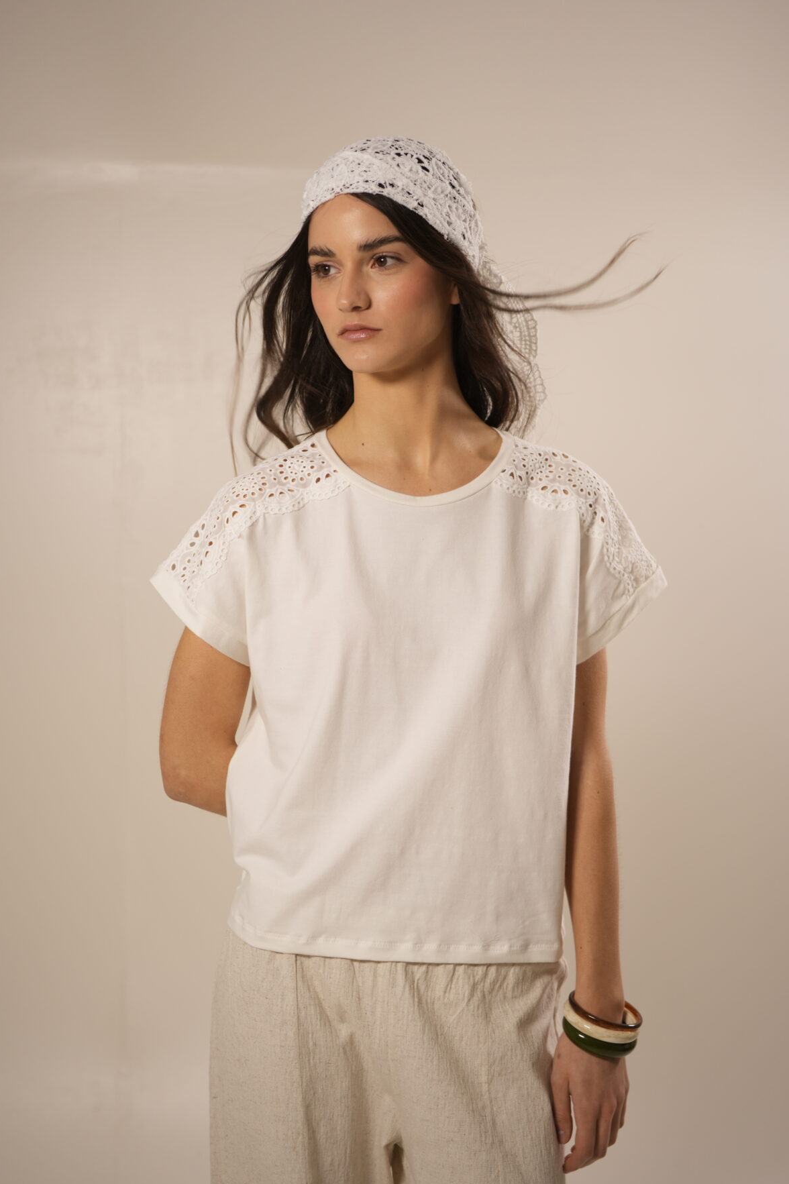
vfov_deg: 38.9
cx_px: 399
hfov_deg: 26.5
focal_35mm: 51
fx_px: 1677
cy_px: 588
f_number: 3.2
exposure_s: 1/100
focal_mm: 50
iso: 400
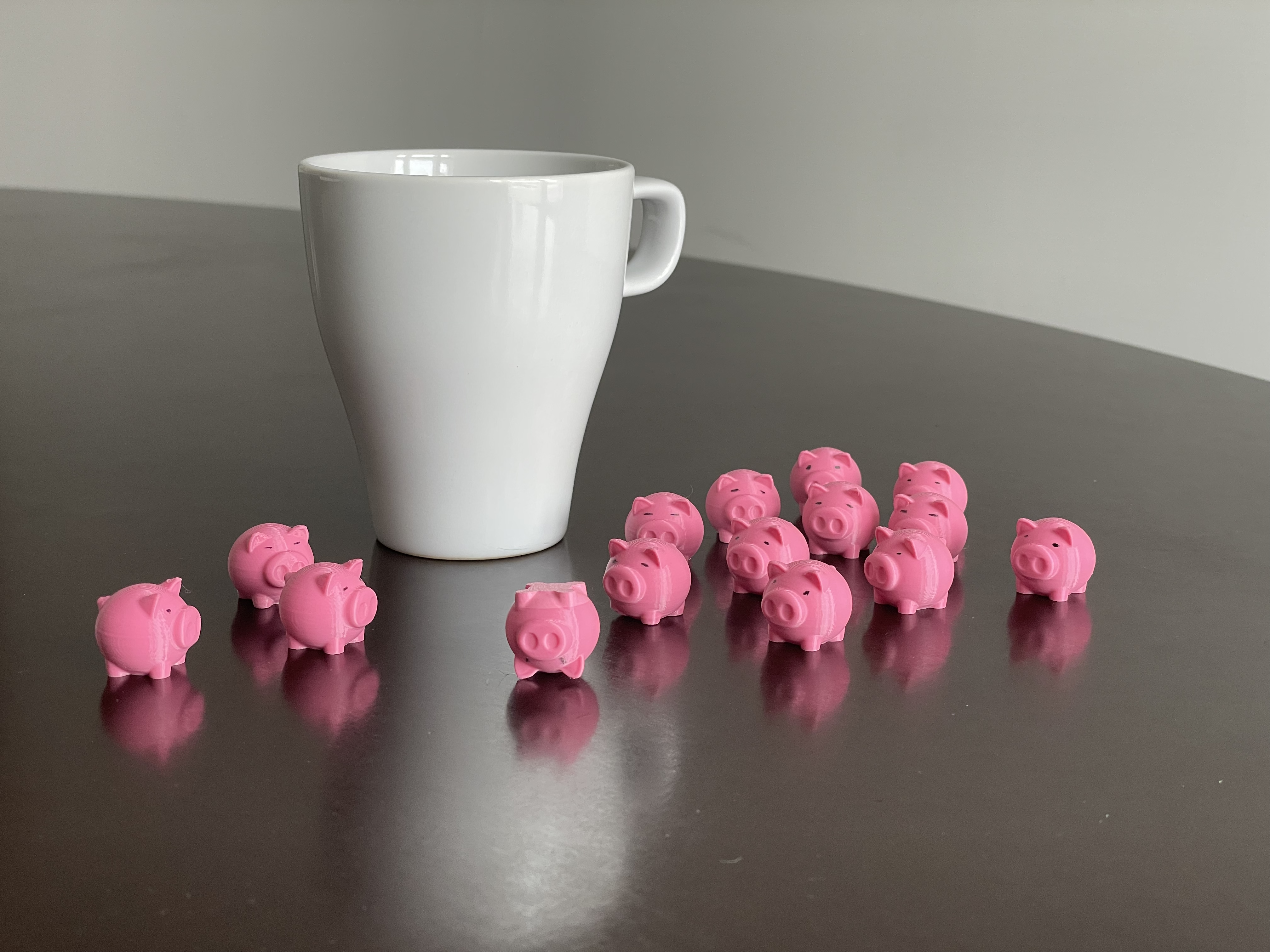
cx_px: 635
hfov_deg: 36.8
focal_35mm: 52
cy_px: 476
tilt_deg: -14.0
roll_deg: -1.1
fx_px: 1908
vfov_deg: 28.0
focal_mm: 6
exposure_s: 1/99
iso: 100
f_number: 2
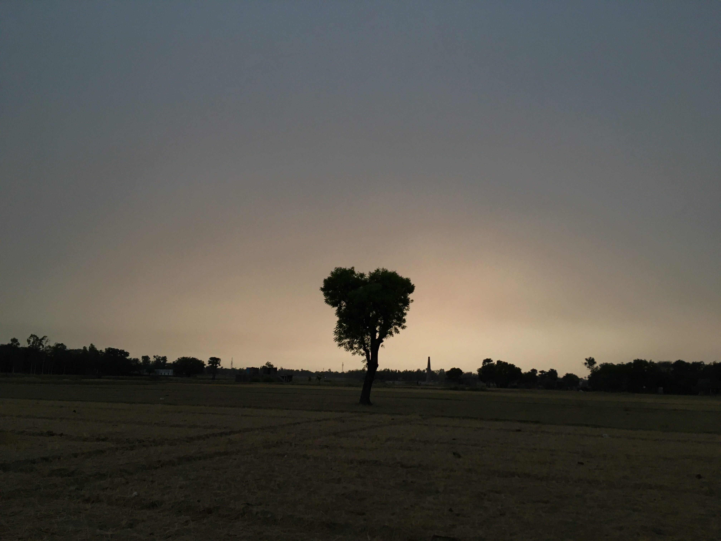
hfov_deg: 61.7
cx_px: 360
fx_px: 604
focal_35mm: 29
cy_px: 270
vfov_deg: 48.2
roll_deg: +0.4
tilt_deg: +9.4
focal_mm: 4.15
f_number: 2.2
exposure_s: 1/33
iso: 50
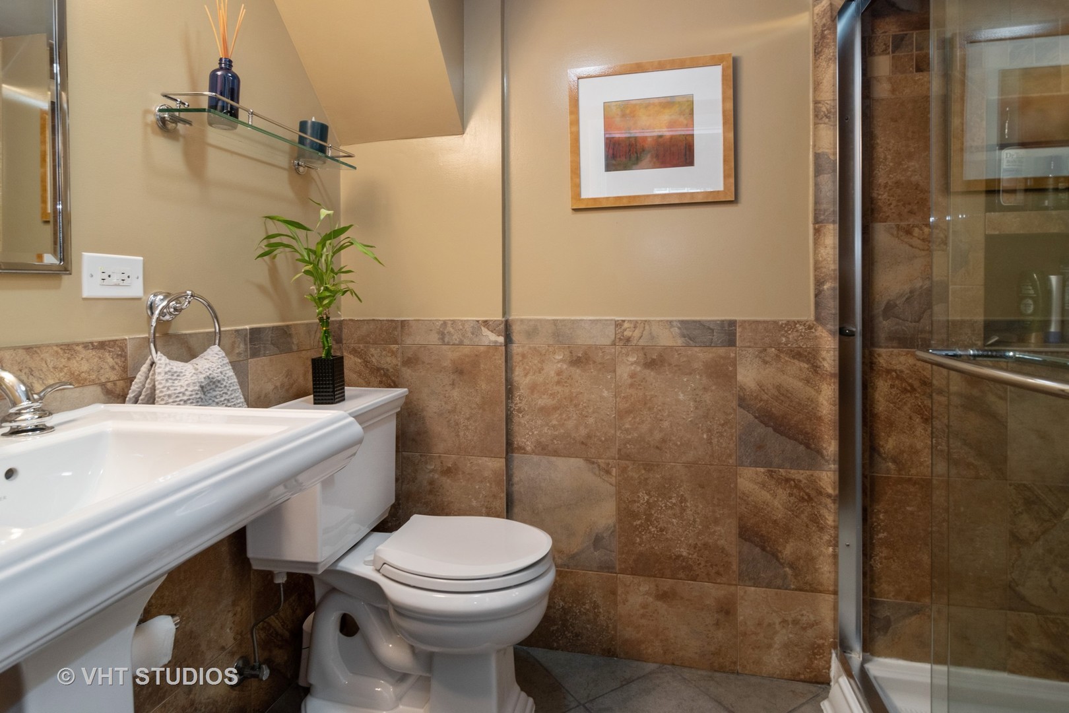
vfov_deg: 67.4
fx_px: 534
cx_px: 534
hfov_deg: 90.0
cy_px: 356
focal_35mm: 18
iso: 200
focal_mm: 12
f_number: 7.1
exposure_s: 1/3
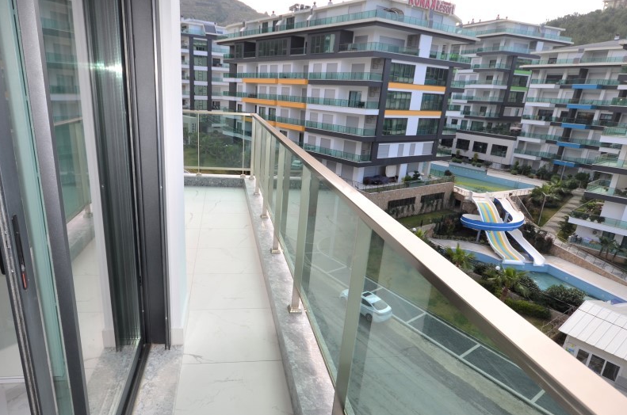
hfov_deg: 78.4
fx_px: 382
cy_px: 224
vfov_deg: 56.9
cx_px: 275
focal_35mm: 22
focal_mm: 10
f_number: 6.3
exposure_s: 1/200
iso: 100
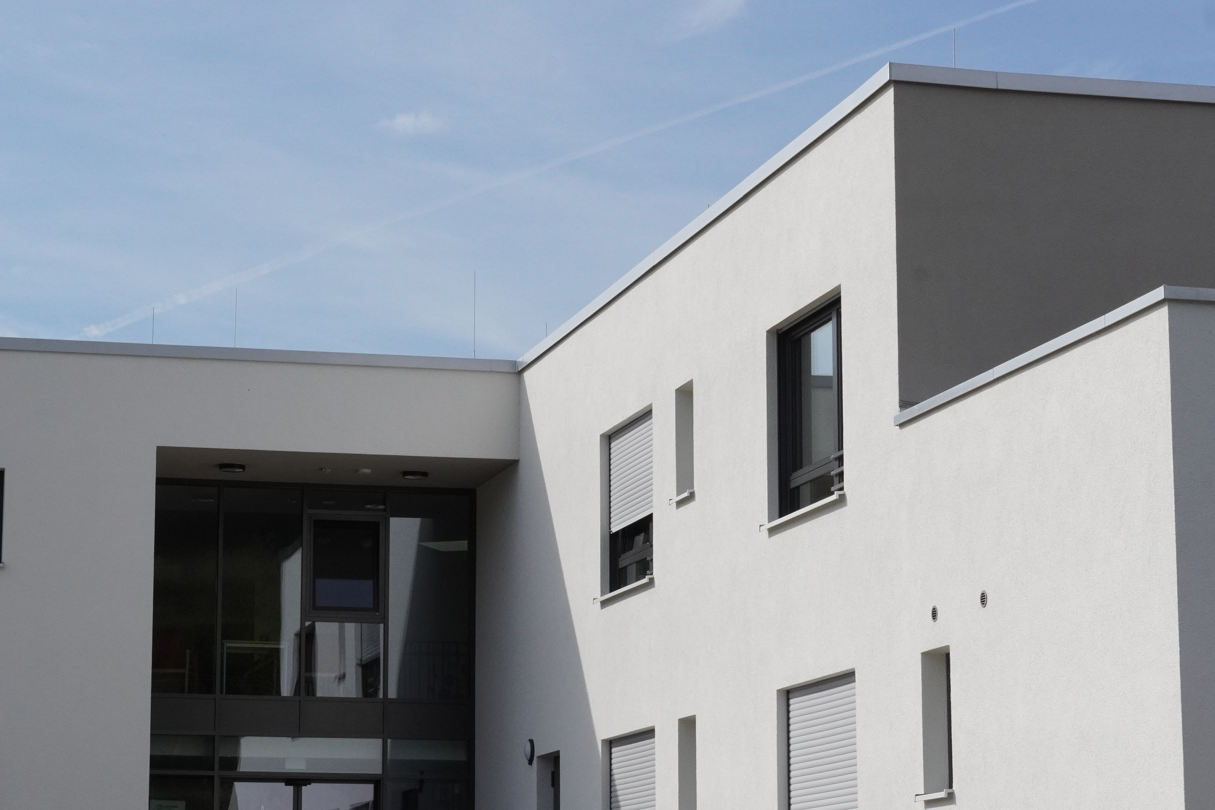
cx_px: 513
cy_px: 432
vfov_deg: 14.6
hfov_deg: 21.7
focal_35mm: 94
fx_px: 3163
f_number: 16
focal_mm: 43
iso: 1250
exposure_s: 1/1250
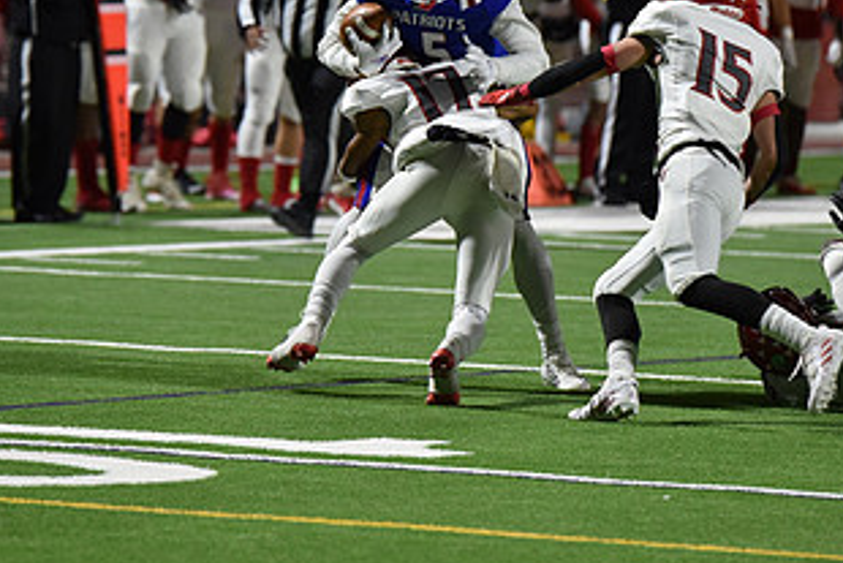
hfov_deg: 5.6
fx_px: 8551
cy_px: 64
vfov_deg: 3.8
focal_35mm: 365
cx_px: 430
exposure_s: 1/500
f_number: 2.8
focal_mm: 195
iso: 2800
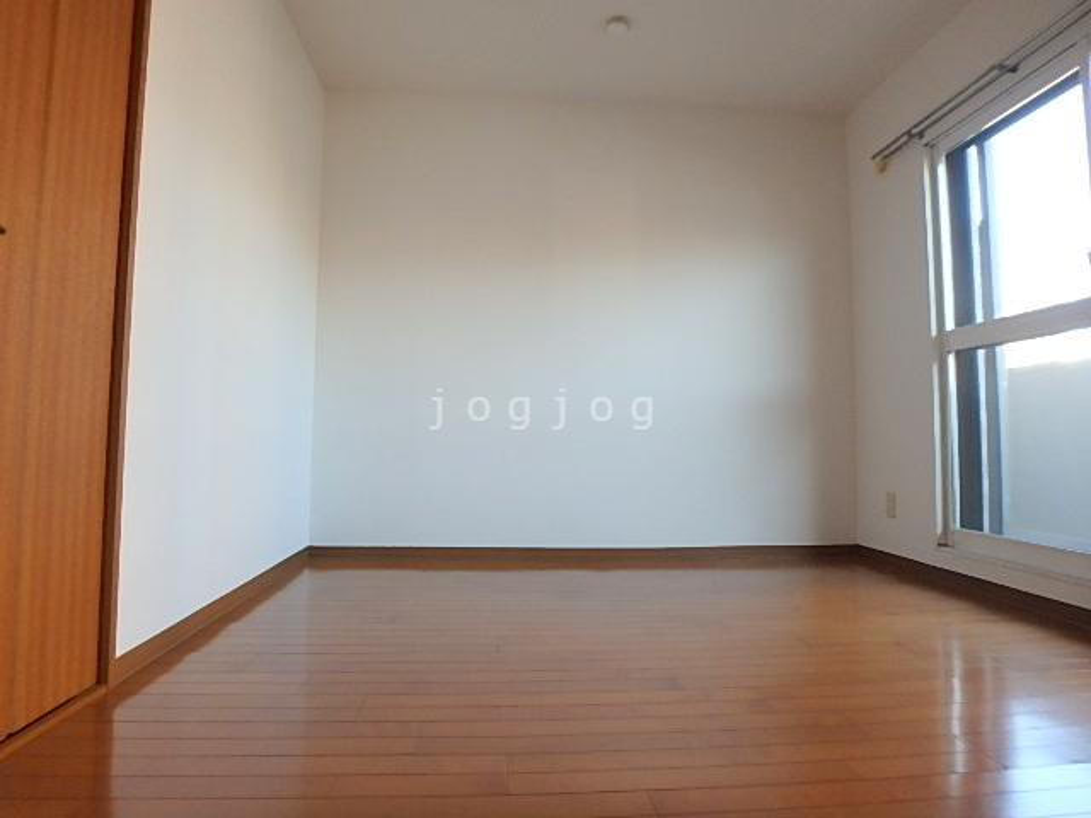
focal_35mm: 21
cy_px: 409
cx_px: 546
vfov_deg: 63.4
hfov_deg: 79.0
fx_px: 662
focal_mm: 3.7
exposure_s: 1/30
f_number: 3.5
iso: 250
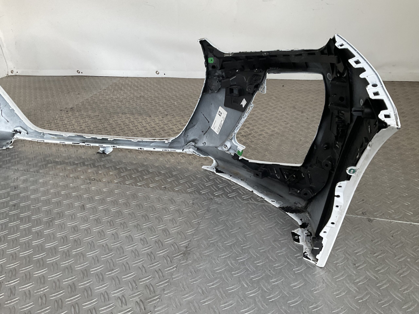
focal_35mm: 29
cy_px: 157
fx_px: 351
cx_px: 210
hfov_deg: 61.7
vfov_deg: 48.2
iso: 64
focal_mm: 3
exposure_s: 1/50
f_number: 1.8
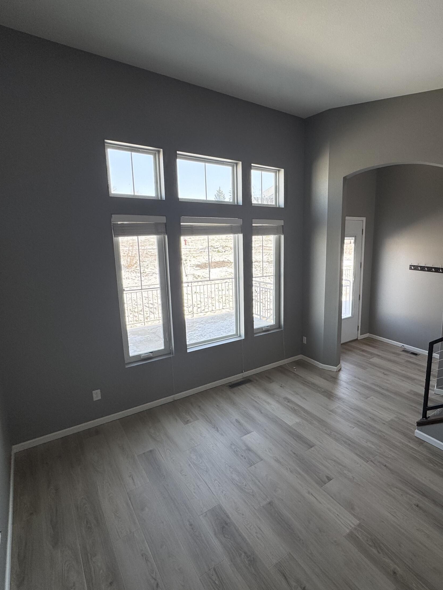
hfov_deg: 66.7
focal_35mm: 19
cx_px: 297
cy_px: 291
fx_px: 324
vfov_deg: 84.7
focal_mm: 2.22
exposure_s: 1/217
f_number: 2.2
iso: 40
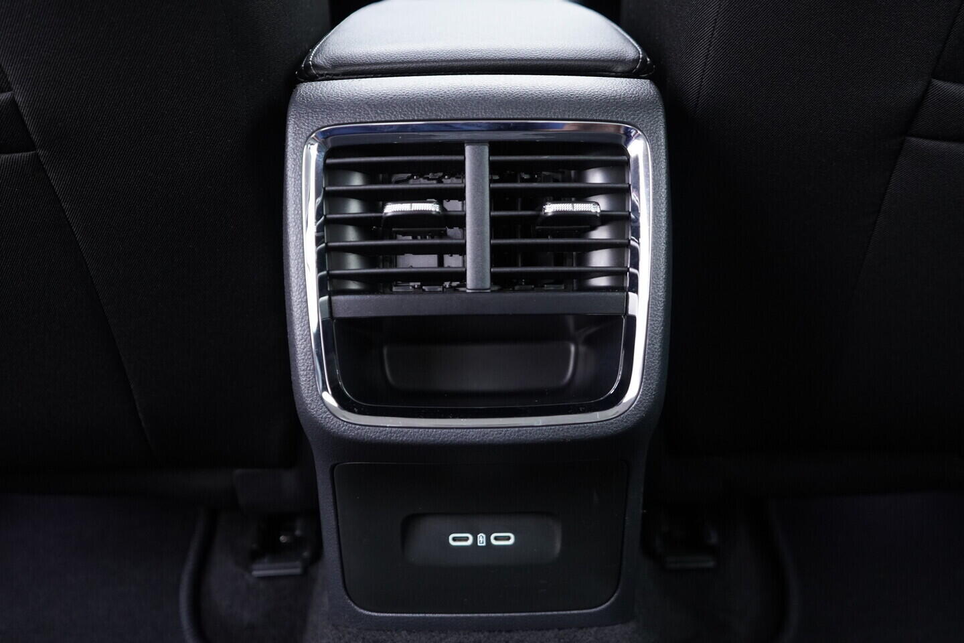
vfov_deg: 36.9
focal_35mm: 36
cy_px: 322
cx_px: 482
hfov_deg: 53.1
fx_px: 964
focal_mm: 24
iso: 1000
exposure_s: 1/40
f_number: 2.8
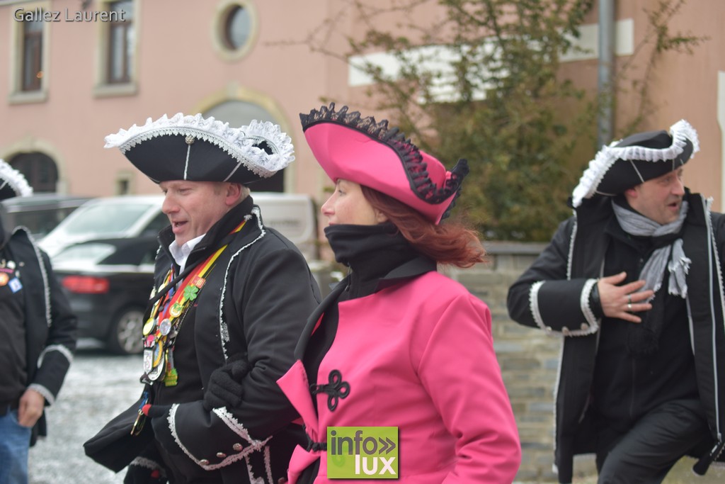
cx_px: 362
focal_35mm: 75
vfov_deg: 18.2
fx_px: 1511
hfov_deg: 27.0
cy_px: 242
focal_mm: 50
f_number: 2.8
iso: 320
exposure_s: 1/200
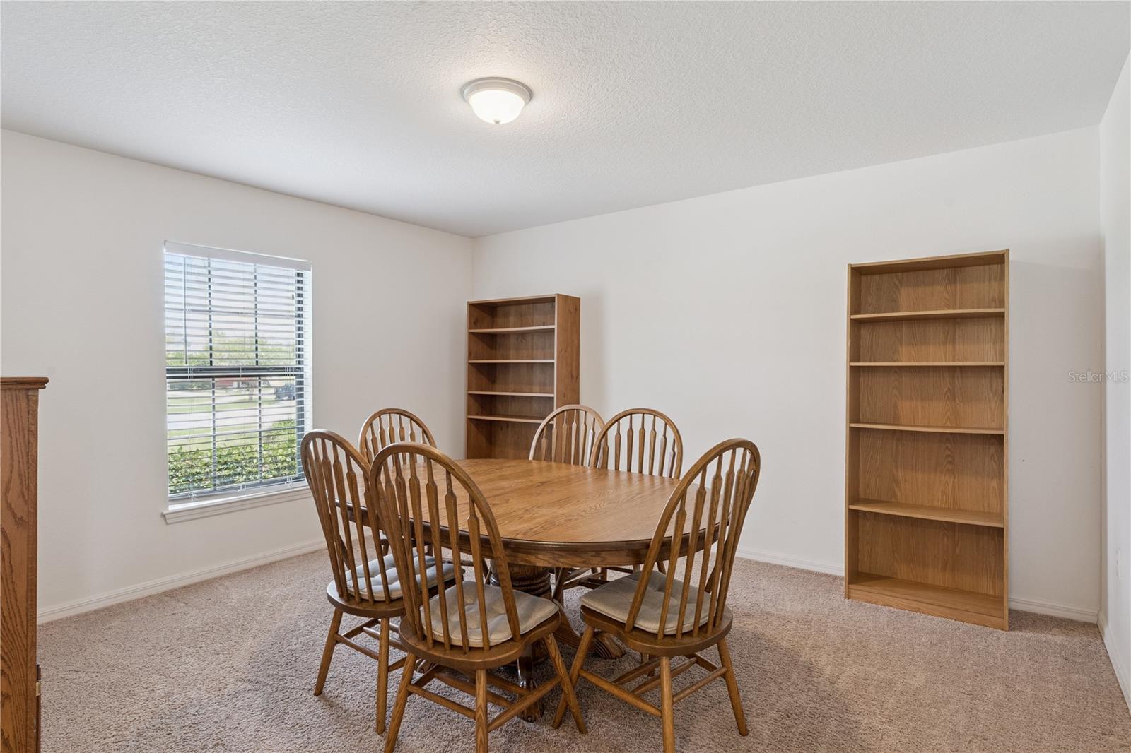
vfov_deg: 64.5
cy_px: 376
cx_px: 566
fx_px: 597
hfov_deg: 86.9
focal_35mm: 19
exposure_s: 1/8
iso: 400
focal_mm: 19
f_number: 10
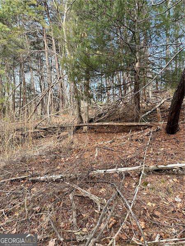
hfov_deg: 56.8
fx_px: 171
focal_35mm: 24
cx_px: 92
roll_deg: -4.5
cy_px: 123
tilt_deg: +1.4
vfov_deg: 71.6
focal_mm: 6.86
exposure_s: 1/650
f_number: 1.78
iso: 80
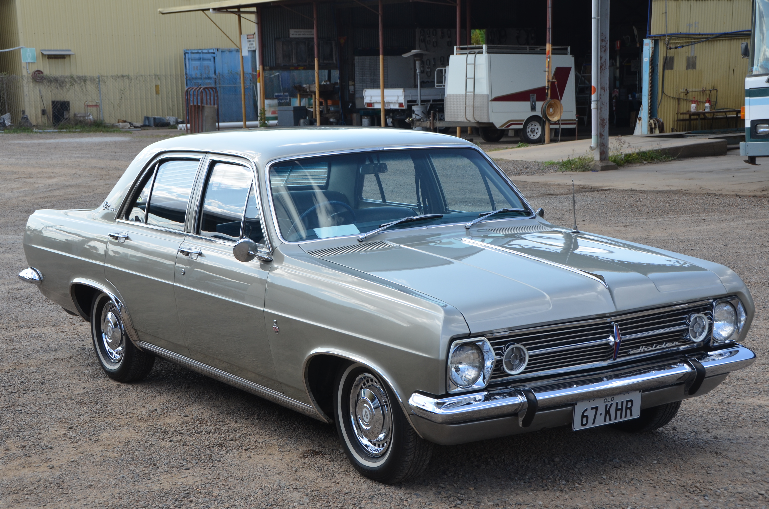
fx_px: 1471
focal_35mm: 69
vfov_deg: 19.6
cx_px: 384
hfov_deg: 29.3
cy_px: 254
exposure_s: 1/250
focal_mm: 46
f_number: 8
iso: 200
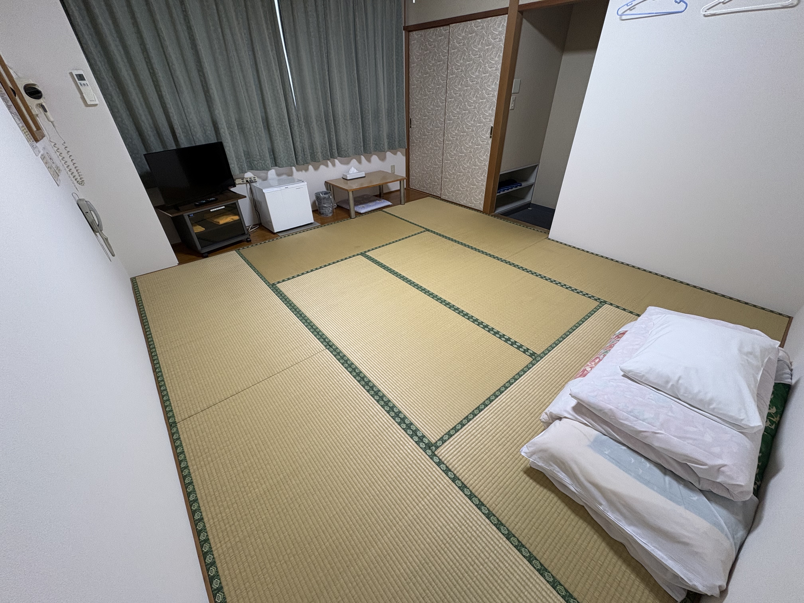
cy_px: 302
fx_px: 325
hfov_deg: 102.1
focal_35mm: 14
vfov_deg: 85.7
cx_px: 402
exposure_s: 1/60
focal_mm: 2.22
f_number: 2.2
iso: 160
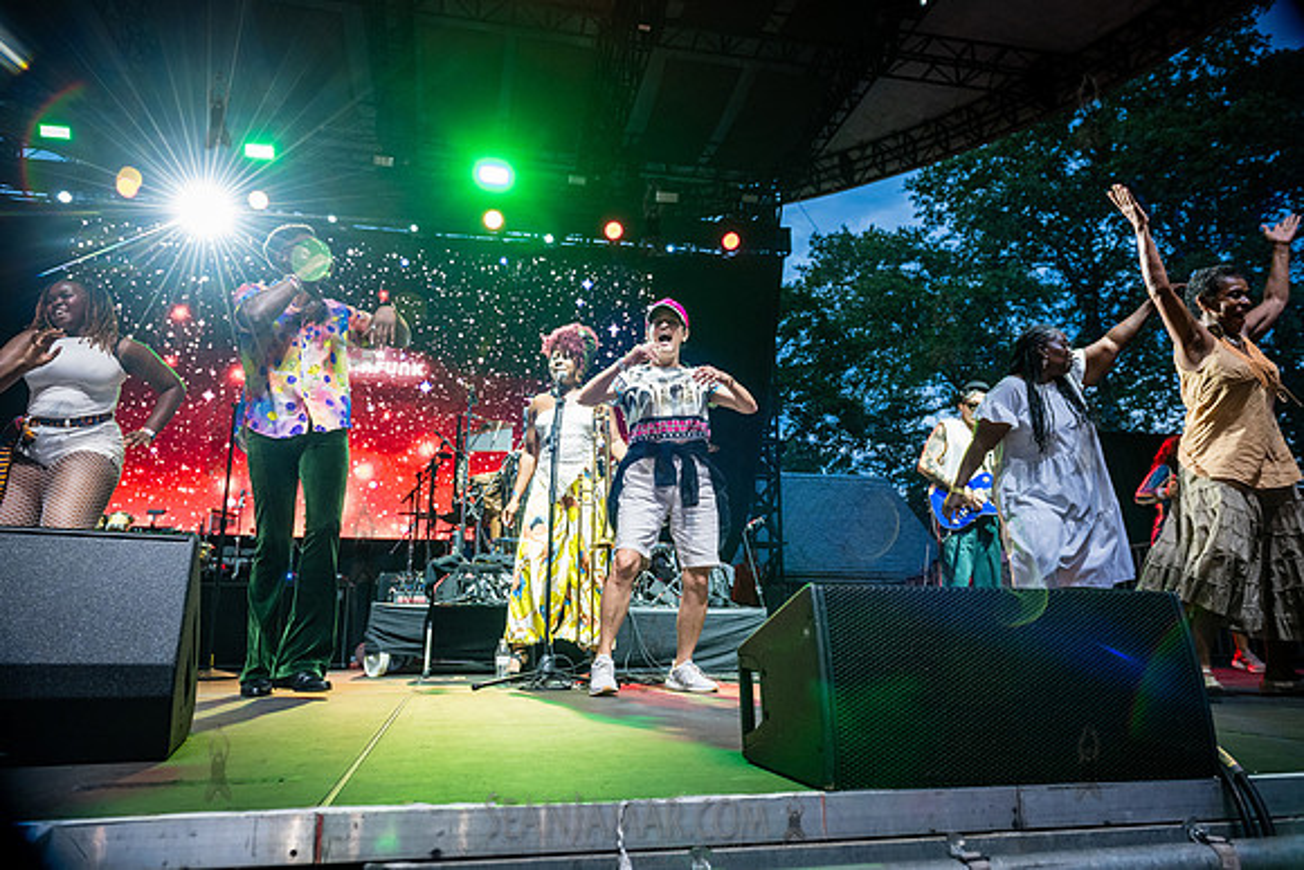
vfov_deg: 52.7
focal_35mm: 24
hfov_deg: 73.1
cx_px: 652
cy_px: 435
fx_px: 879
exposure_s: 1/320
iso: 3200
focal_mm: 24
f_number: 4
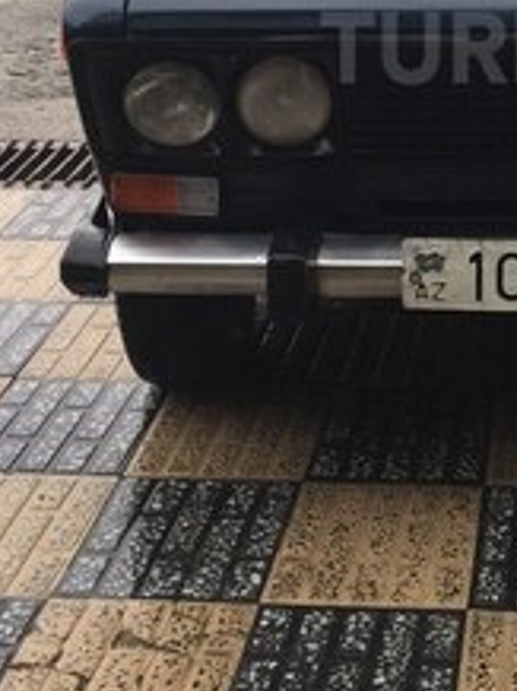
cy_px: 48
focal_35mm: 66
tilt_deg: -20.1
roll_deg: -1.0
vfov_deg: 28.1
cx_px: 565
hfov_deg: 21.1
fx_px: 1317
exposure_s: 1/102
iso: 32
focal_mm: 4.15
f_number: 2.2
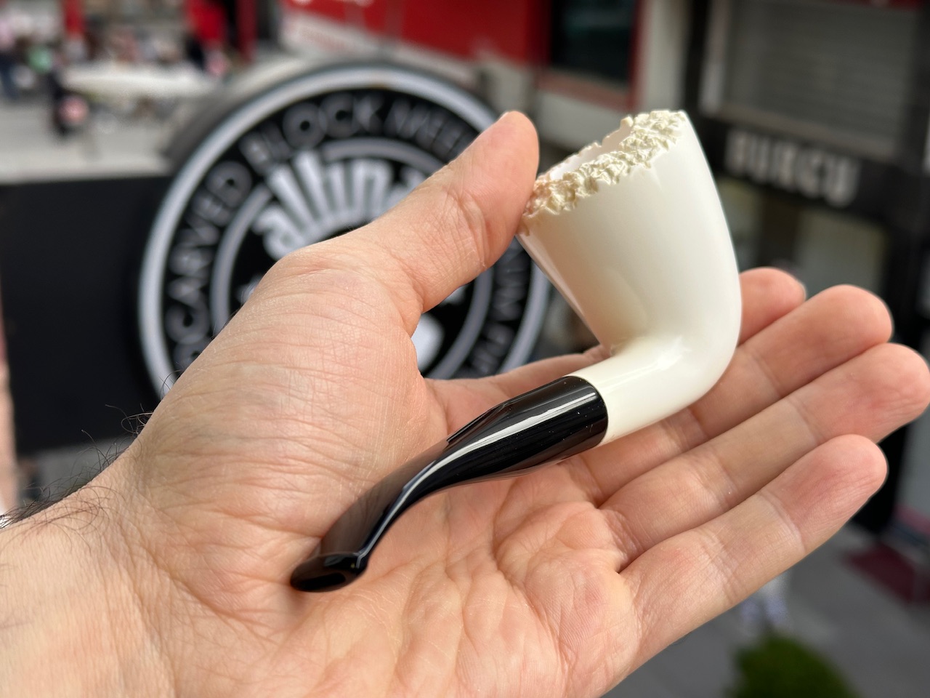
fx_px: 1290
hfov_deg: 39.7
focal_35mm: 48
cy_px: 349
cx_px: 465
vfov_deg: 30.3
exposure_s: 1/521
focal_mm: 6.86
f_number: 1.78
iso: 64
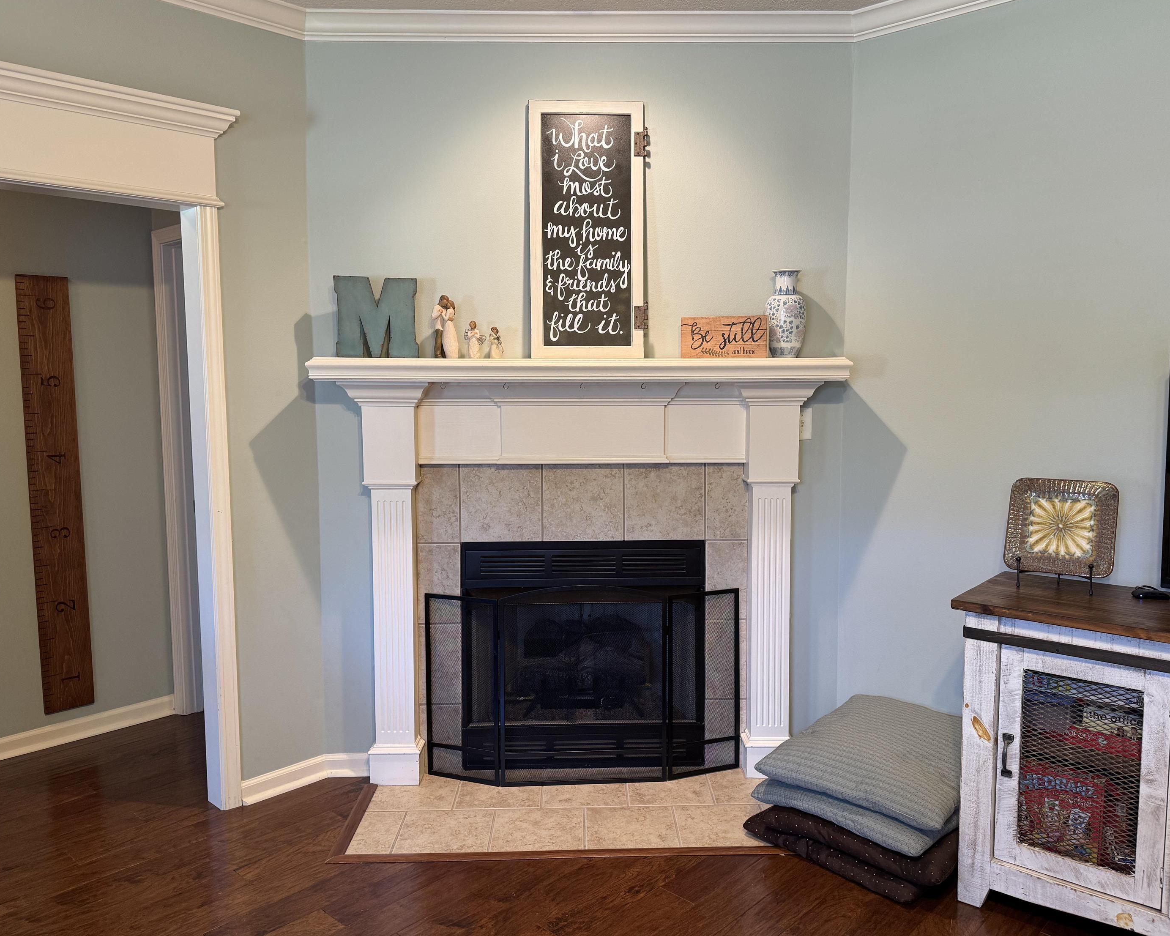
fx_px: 900
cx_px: 610
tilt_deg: -6.0
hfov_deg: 66.0
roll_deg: -0.4
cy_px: 463
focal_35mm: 26
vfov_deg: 54.9
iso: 200
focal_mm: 6.76
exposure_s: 1/60
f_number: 1.78
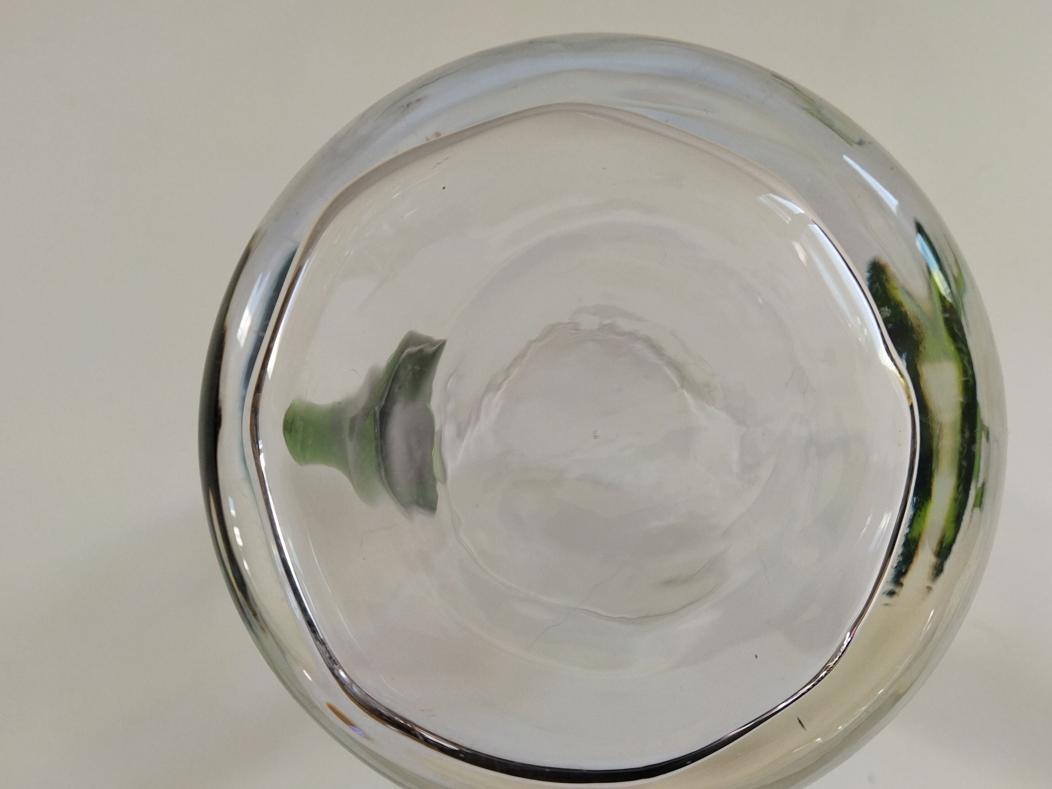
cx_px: 567
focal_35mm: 32
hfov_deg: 56.8
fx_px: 972
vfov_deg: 44.1
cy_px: 431
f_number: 1.79
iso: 100
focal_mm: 4.71
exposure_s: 1/115
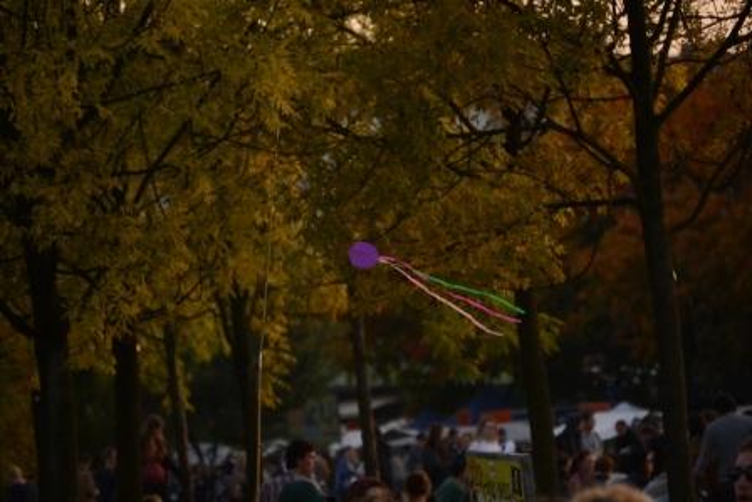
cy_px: 251
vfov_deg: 4.6
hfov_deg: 6.9
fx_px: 6268
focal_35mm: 300
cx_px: 376
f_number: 5.6
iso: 400
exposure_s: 1/500
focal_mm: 200
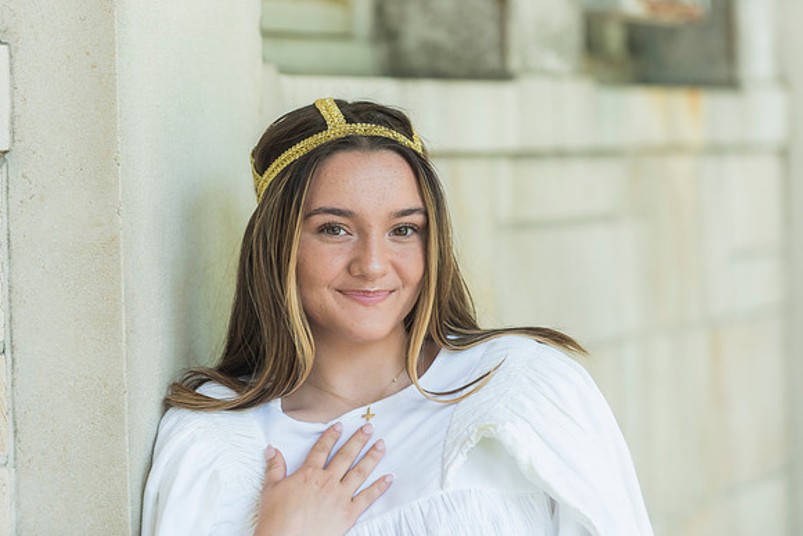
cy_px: 268
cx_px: 395
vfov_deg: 8.6
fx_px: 3561
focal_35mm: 160
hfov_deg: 12.9
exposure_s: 1/160
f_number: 3.5
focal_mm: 155
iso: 320
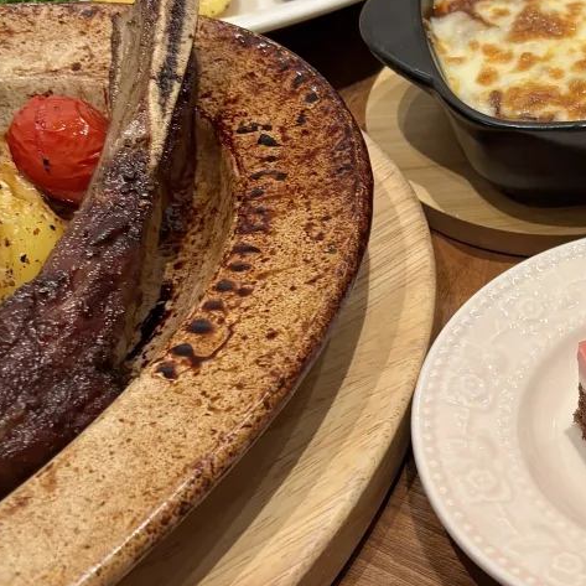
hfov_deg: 23.0
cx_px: 663
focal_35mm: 70
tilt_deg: -46.8
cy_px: 348
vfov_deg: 24.6
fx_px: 1341
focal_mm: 5.96
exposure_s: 1/50
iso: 80
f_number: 1.6
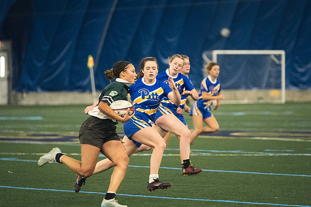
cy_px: 104
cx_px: 156
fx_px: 2461
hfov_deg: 7.2
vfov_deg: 4.8
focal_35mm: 285
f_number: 2.8
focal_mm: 190
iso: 9000
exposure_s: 1/500
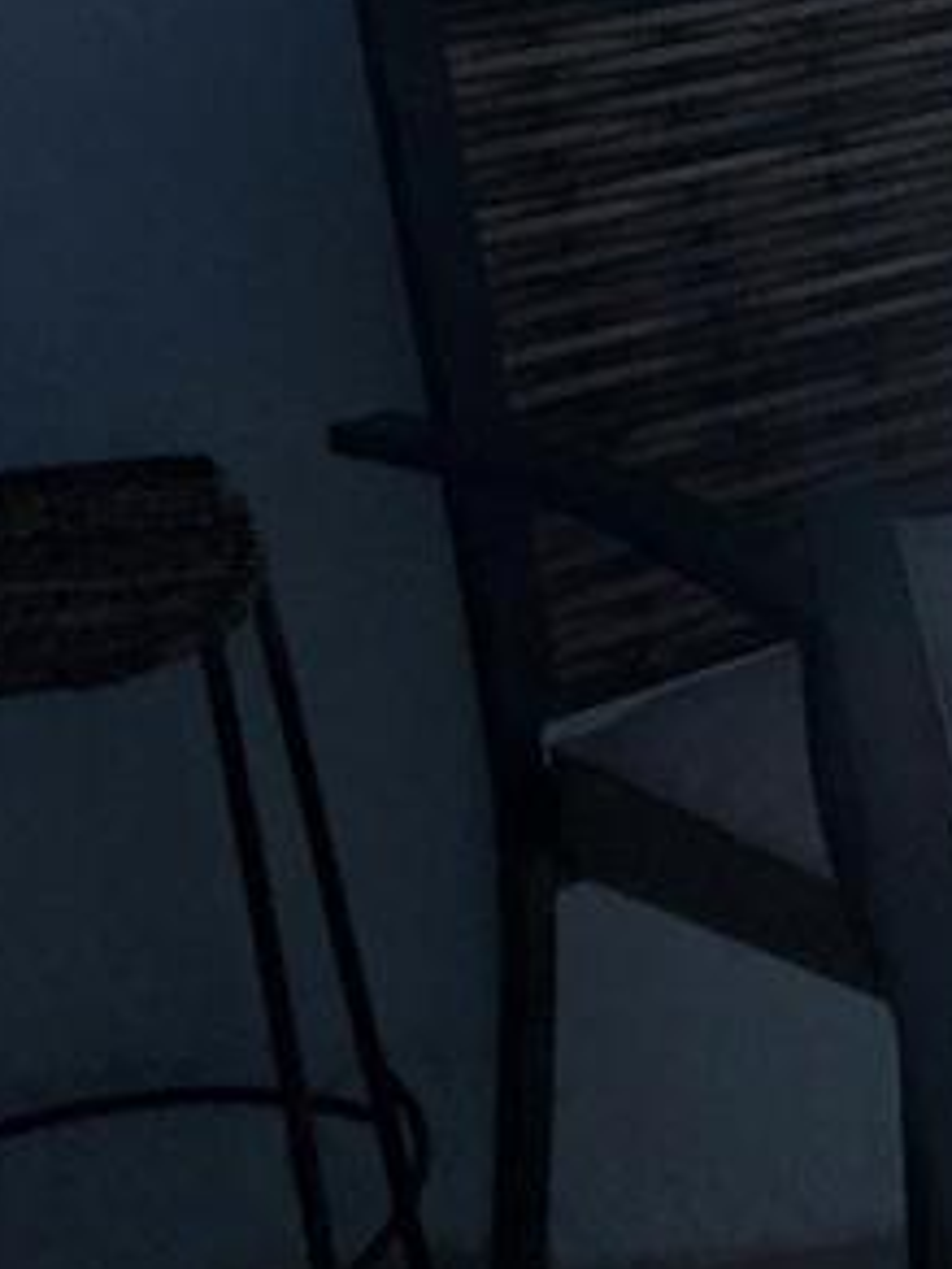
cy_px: -339
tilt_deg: -7.9
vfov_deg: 16.3
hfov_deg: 11.5
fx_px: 4217
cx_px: 1926
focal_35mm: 115
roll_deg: +1.5
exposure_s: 1/4878
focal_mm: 3.99
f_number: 1.8
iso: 25
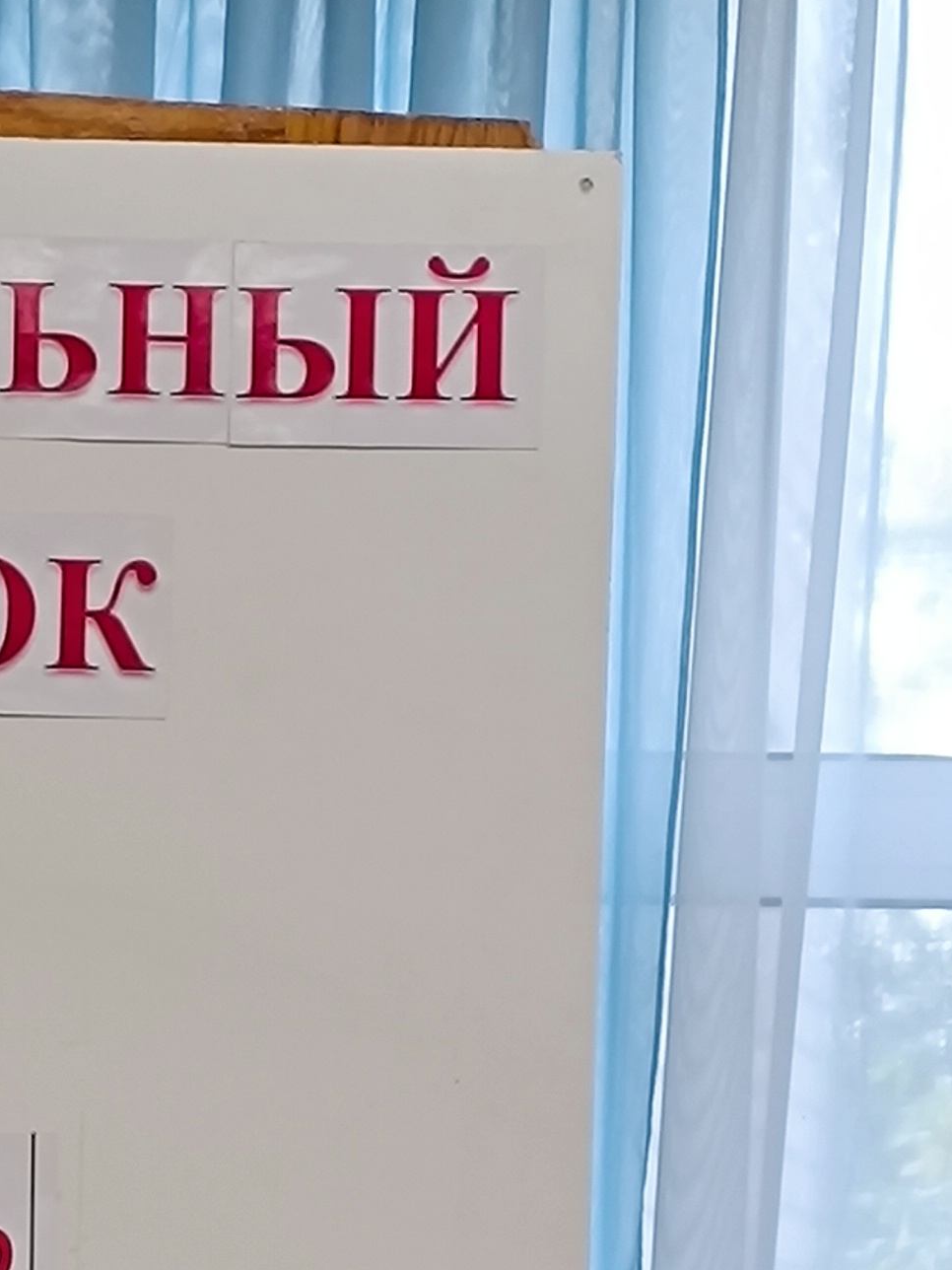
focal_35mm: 76
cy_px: 1689
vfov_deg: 22.7
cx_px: -228
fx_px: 2787
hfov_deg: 18.3
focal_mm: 6.14
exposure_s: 1/100
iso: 679
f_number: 1.65
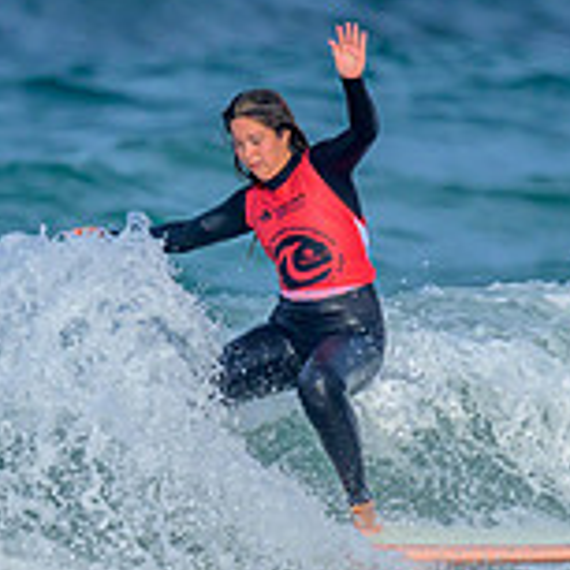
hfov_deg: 0.5
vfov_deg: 0.5
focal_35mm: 3547
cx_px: -33
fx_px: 66079
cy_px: 491
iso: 320
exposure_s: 1/2000
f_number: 6.3
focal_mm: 800
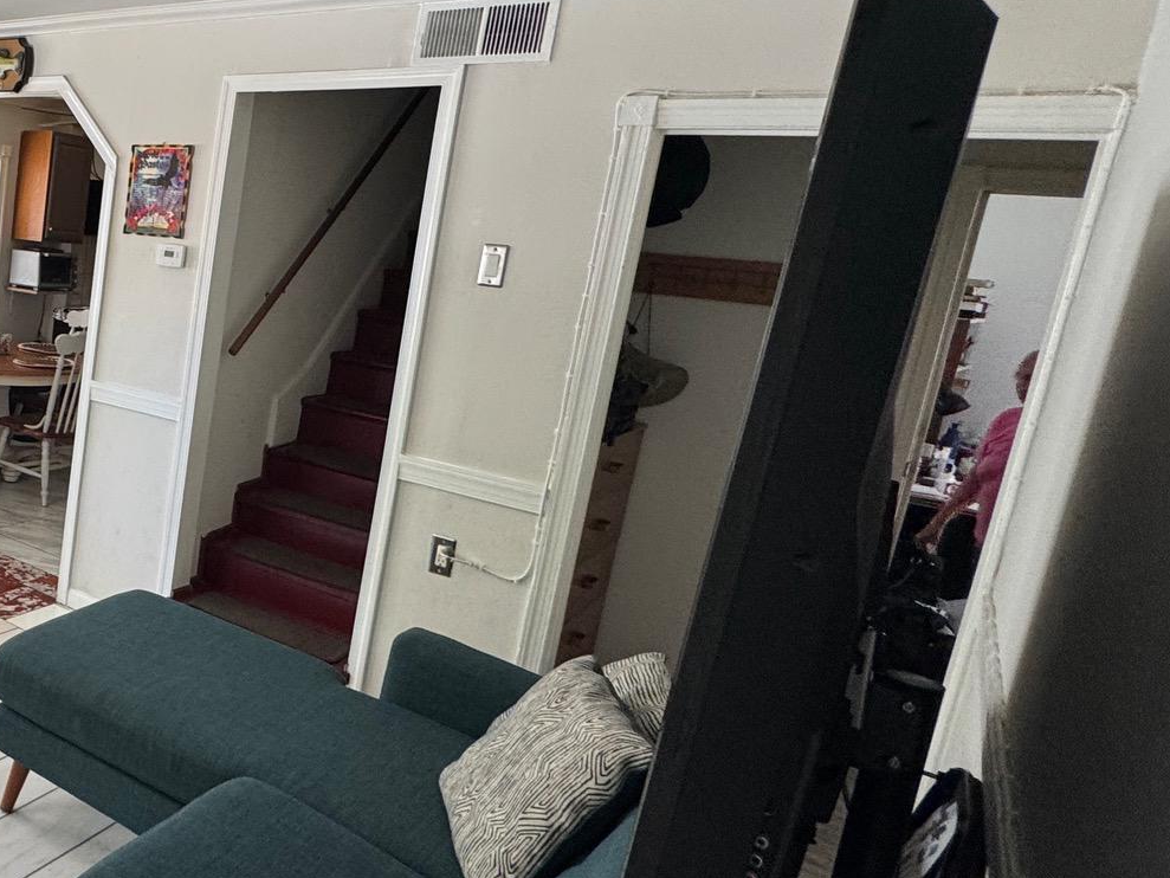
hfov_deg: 48.9
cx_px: -33
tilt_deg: -11.5
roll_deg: -5.6
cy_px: 389
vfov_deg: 48.1
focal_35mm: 29
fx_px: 980
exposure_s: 1/99
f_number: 2.2
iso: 160
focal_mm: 2.22
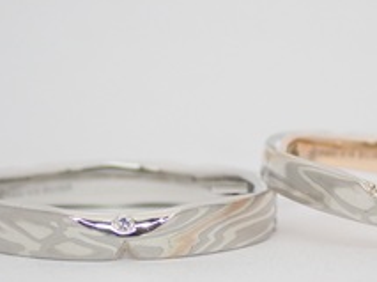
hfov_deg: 12.1
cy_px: 205
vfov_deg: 9.1
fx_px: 1772
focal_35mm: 163
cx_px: 255
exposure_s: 1/125
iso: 200
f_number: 4.1
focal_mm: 13.65
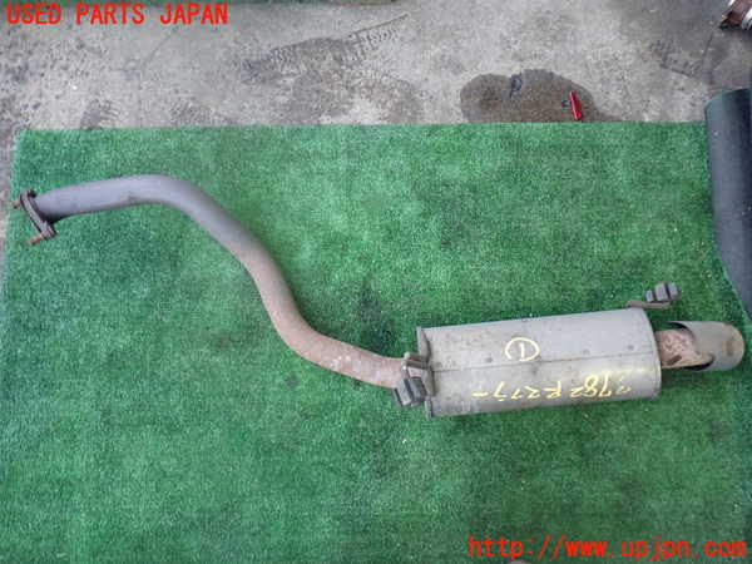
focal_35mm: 30
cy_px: 282
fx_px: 652
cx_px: 376
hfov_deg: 60.0
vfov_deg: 46.8
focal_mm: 5.4
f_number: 2.3
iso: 200
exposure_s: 1/40
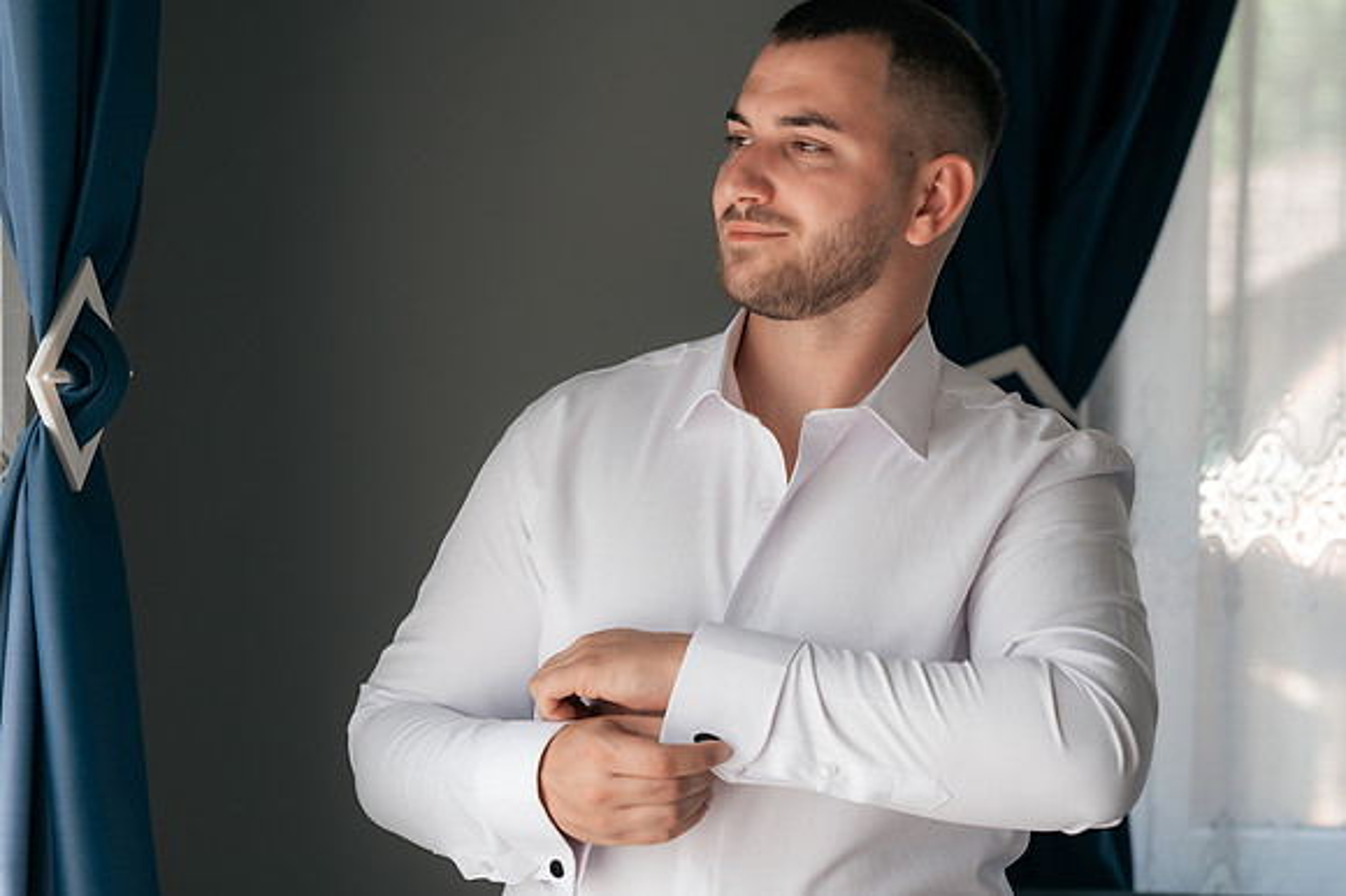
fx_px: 3176
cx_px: 673
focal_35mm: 85
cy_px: 448
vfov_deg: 16.1
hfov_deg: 23.9
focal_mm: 85
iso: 800
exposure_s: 1/320
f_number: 4.5
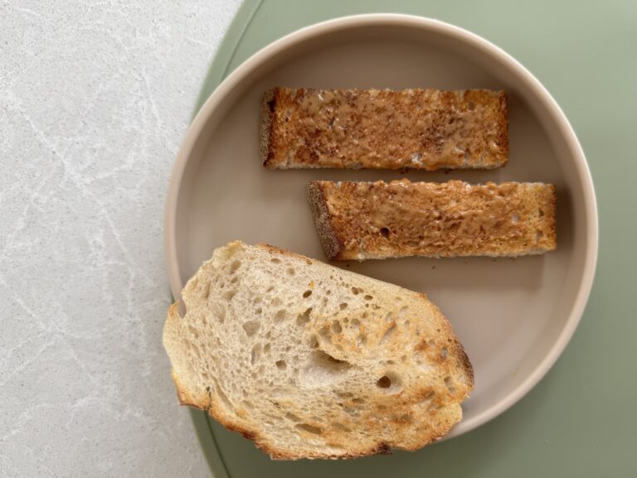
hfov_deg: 71.6
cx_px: 318
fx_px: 442
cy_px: 239
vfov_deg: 56.9
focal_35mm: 24
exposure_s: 1/122
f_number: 1.78
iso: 50
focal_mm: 6.76
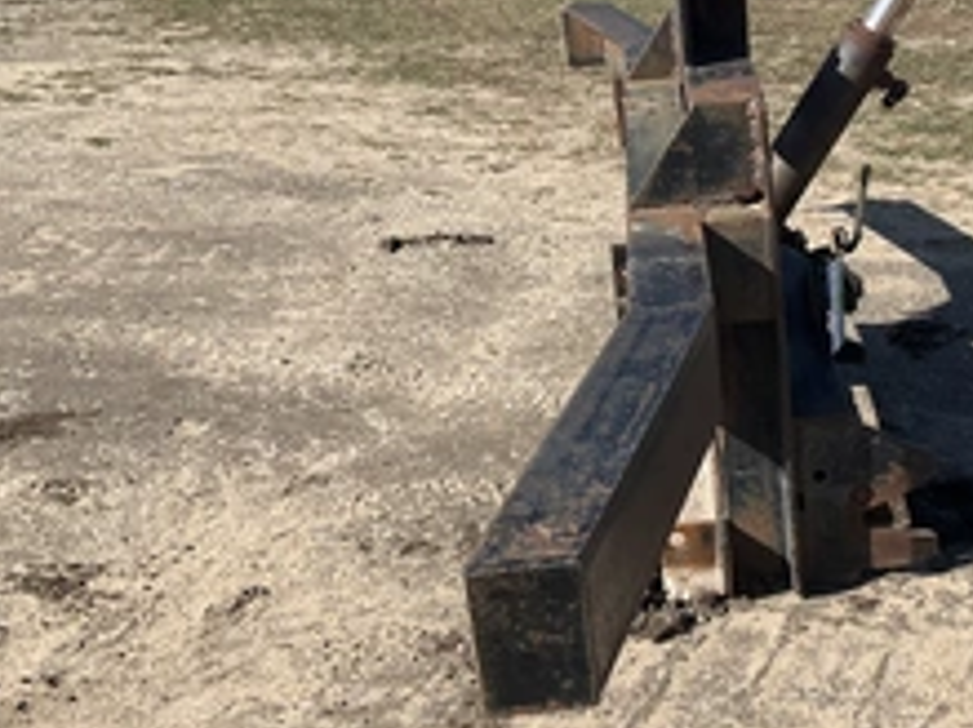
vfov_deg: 27.3
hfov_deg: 35.7
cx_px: 666
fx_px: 1489
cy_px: 249
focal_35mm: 53
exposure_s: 1/1577
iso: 25
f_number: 1.8
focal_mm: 3
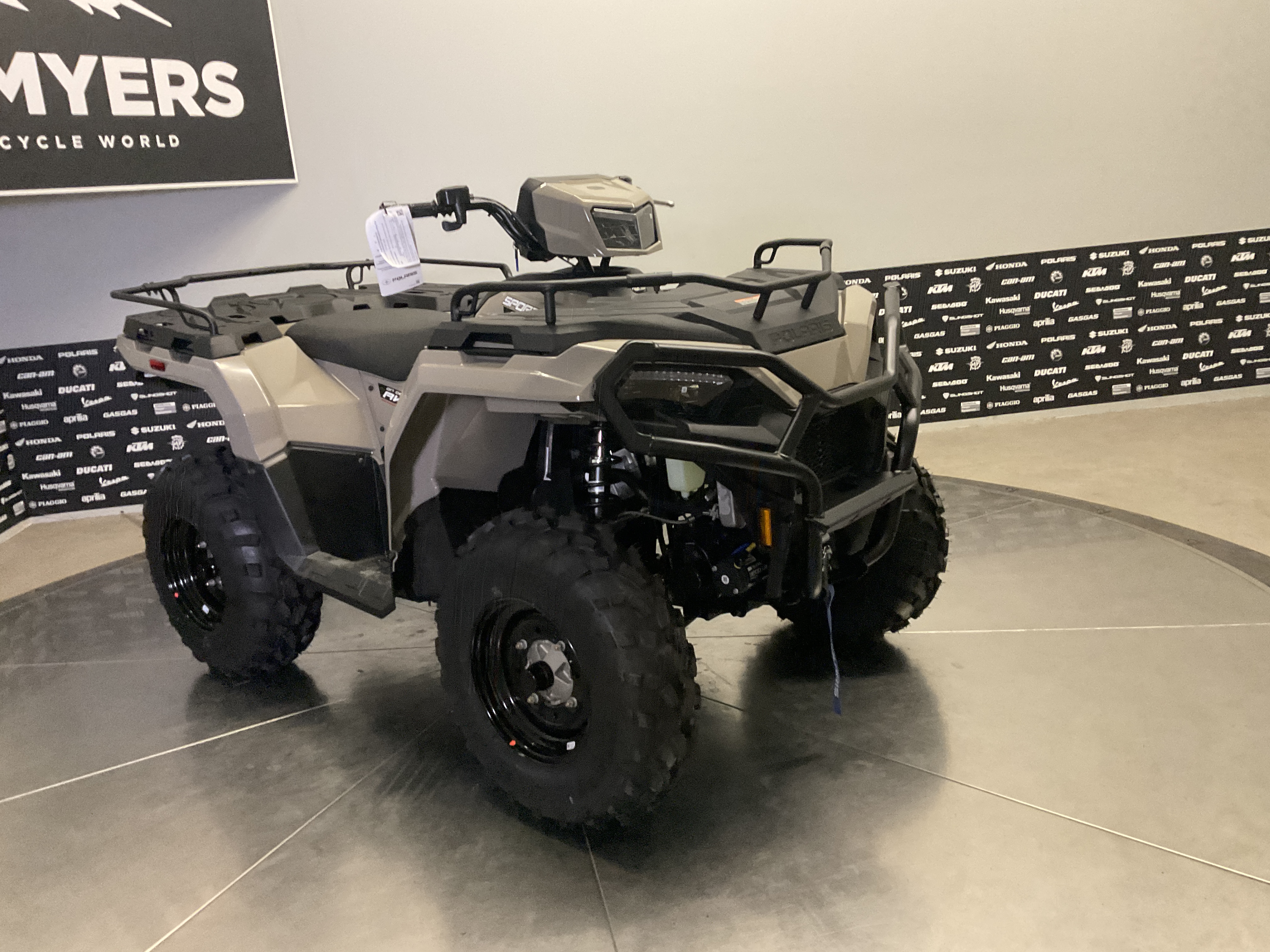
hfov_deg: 61.7
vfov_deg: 48.2
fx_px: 1064
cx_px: 635
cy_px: 476
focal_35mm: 29
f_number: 1.8
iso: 250
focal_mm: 3
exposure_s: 1/60
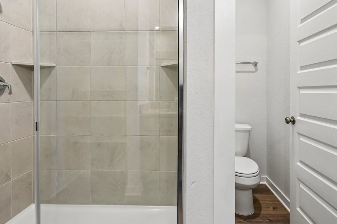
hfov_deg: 83.7
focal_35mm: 20
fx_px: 187
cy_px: 78
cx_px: 186
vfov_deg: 60.7
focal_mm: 10
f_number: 8
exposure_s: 1/15
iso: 400
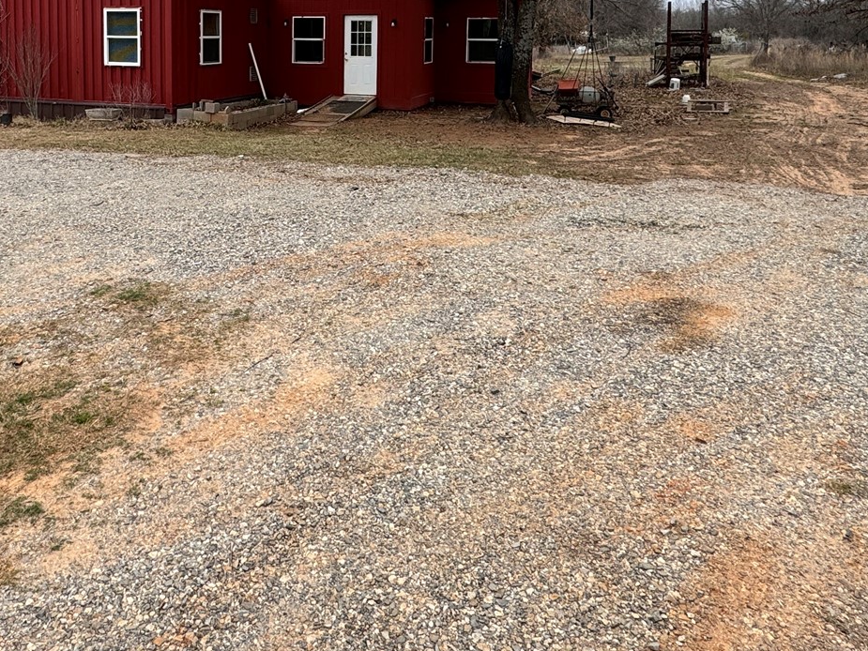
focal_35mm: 31
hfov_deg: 57.0
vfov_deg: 42.4
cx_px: 284
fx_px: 777
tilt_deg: -4.9
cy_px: 88
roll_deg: -0.3
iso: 40
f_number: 2.2
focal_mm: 2.22
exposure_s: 1/889
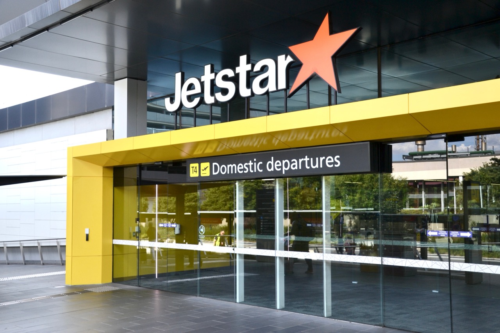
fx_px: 562
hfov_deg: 47.9
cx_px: 250
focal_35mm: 40
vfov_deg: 33.0
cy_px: 166
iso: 140
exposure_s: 1/125
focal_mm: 27
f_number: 5.6
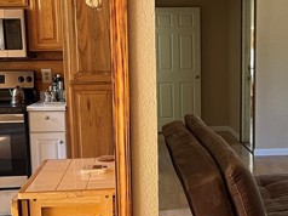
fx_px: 582
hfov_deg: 27.5
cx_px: 212
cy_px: 146
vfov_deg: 20.9
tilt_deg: -9.0
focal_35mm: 70
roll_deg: +0.5
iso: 125
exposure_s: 1/69
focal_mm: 5.1
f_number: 1.6
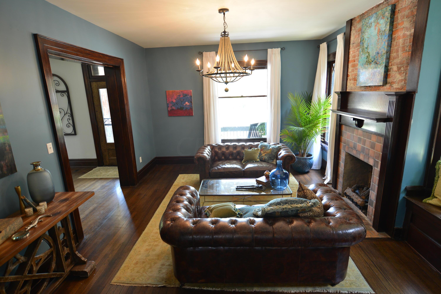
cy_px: 147
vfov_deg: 64.6
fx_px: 233
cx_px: 220
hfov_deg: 86.9
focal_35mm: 19
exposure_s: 1/30
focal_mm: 19
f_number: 3.5
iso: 360
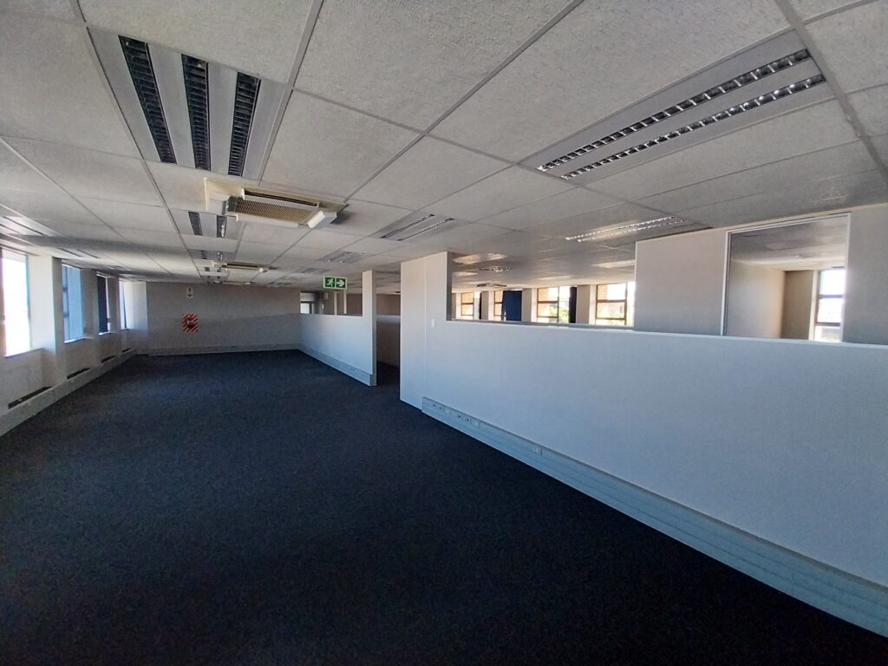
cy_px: 333
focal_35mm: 13
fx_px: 333
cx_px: 444
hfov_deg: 106.2
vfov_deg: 89.9
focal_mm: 1.3
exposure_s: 1/50
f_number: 2.2
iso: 80
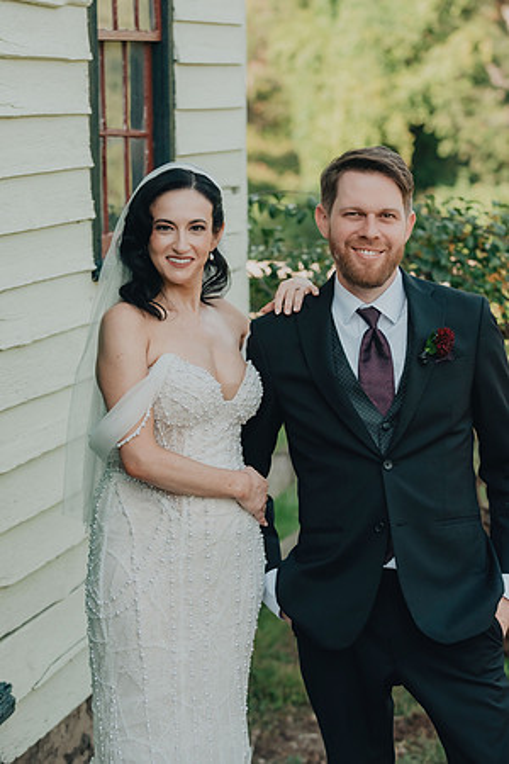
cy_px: 382
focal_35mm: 86
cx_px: 254
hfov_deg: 15.9
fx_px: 1824
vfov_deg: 23.6
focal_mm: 86
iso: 800
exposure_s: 1/2500
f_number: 4
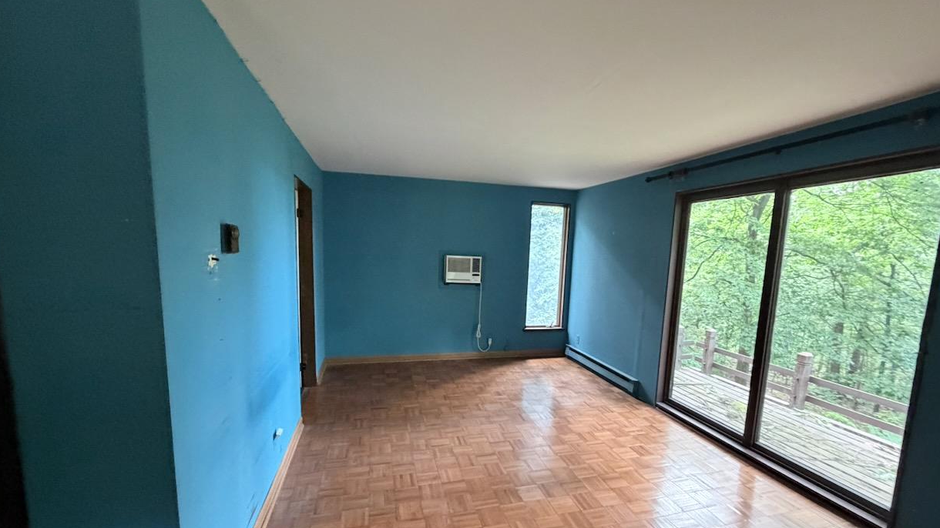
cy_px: 303
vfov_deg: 66.7
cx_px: 485
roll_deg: -1.4
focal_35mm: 16
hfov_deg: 99.3
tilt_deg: -5.0
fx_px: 399
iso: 500
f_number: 2.2
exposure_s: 1/60
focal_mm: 2.22
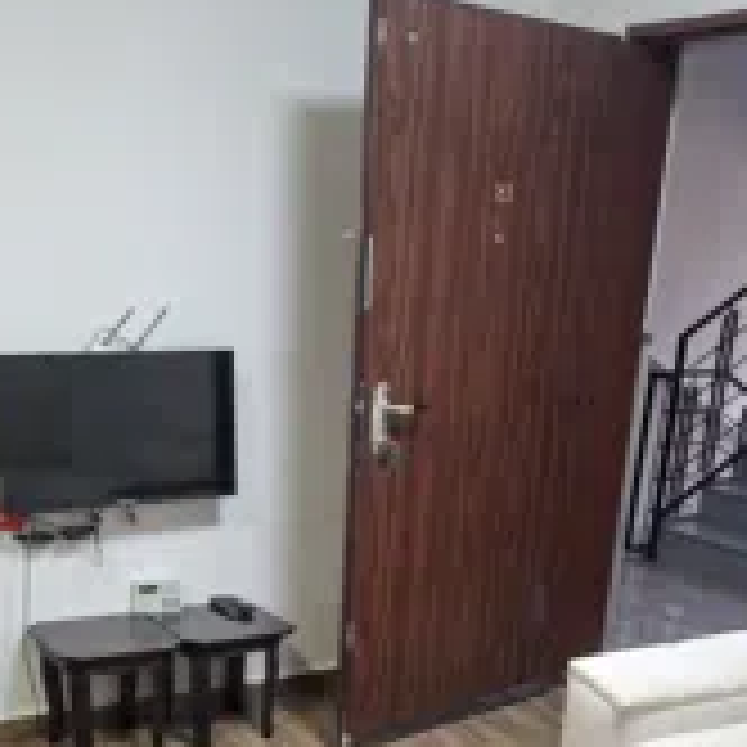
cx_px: 369
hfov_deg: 34.7
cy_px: 711
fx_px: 1196
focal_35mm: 49
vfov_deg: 32.4
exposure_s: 1/60
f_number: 1.8
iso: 320
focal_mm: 5.54
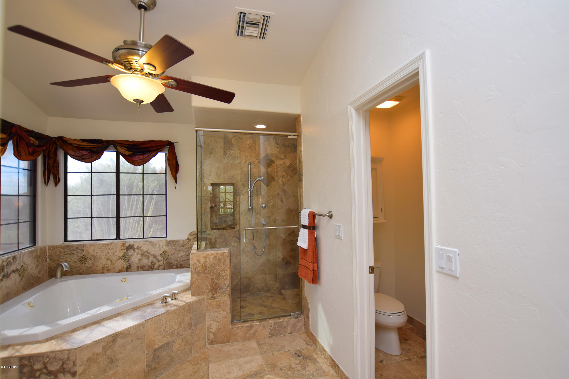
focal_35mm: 17
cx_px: 284
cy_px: 190
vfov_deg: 69.7
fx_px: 273
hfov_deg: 92.4
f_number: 4
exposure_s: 1/60
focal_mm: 11.5
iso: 100
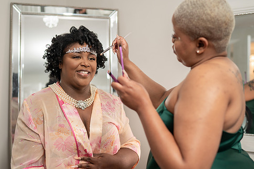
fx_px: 303
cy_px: 91
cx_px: 114
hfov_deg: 45.4
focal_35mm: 43
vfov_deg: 31.2
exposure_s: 1/250
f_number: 2
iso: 500
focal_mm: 35
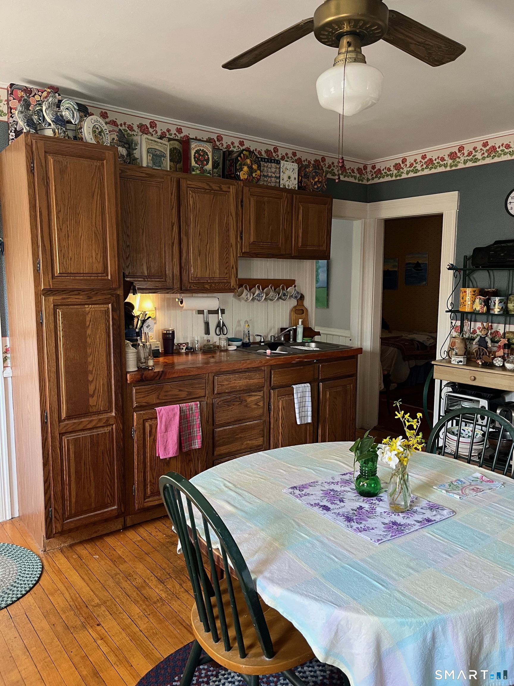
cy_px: 343
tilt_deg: -6.5
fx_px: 515
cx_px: 257
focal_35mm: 26
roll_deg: -0.3
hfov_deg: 53.1
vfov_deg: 67.3
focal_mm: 5.1
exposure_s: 1/60
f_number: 1.6
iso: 400
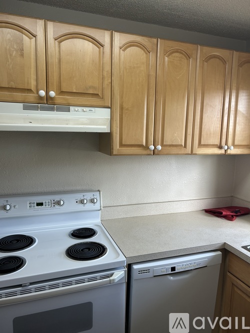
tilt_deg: -2.5
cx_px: 125
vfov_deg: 67.3
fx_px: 250
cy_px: 166
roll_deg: -2.6
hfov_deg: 53.0
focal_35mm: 26
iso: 64
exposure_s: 1/120
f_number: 1.5
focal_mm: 5.7
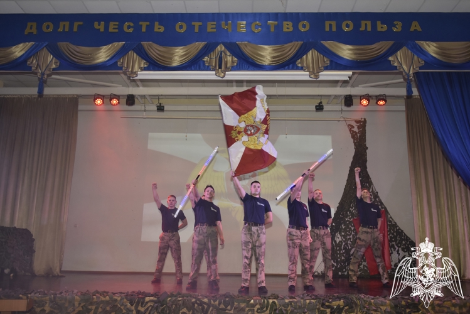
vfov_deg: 40.0
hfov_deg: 57.2
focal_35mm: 33
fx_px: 431
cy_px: 157
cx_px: 235
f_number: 3.5
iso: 640
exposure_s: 1/125
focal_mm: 22
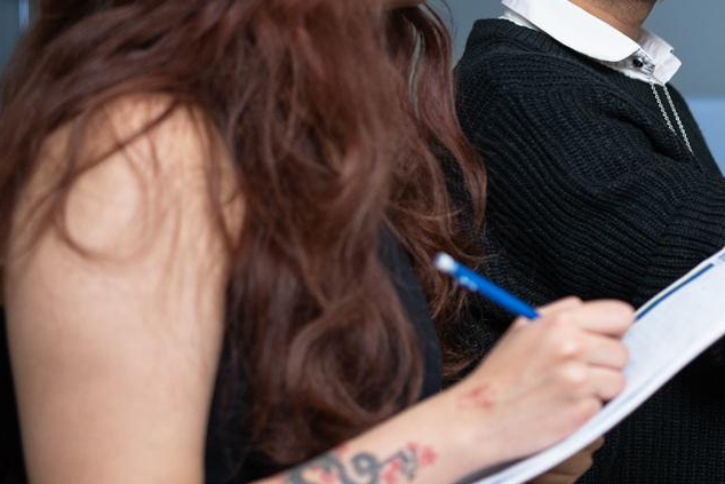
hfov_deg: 17.5
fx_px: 2135
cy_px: 247
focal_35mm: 106
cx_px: 1058
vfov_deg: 12.9
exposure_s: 1/125
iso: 320
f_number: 1.8
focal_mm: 35
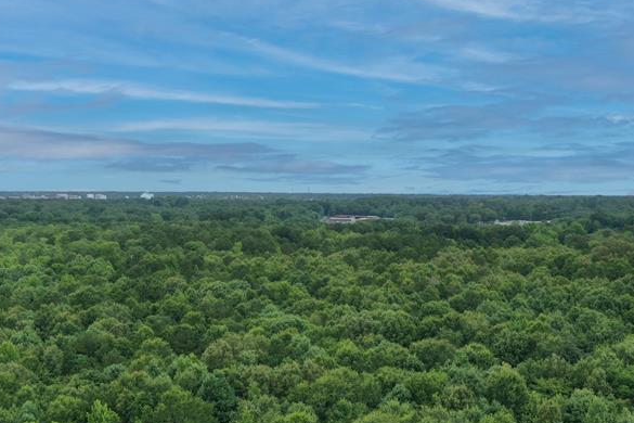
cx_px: 416
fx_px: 863
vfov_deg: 27.5
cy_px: 253
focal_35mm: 49
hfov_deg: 39.9
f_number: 5.6
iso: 100
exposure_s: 1/400
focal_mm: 10.26
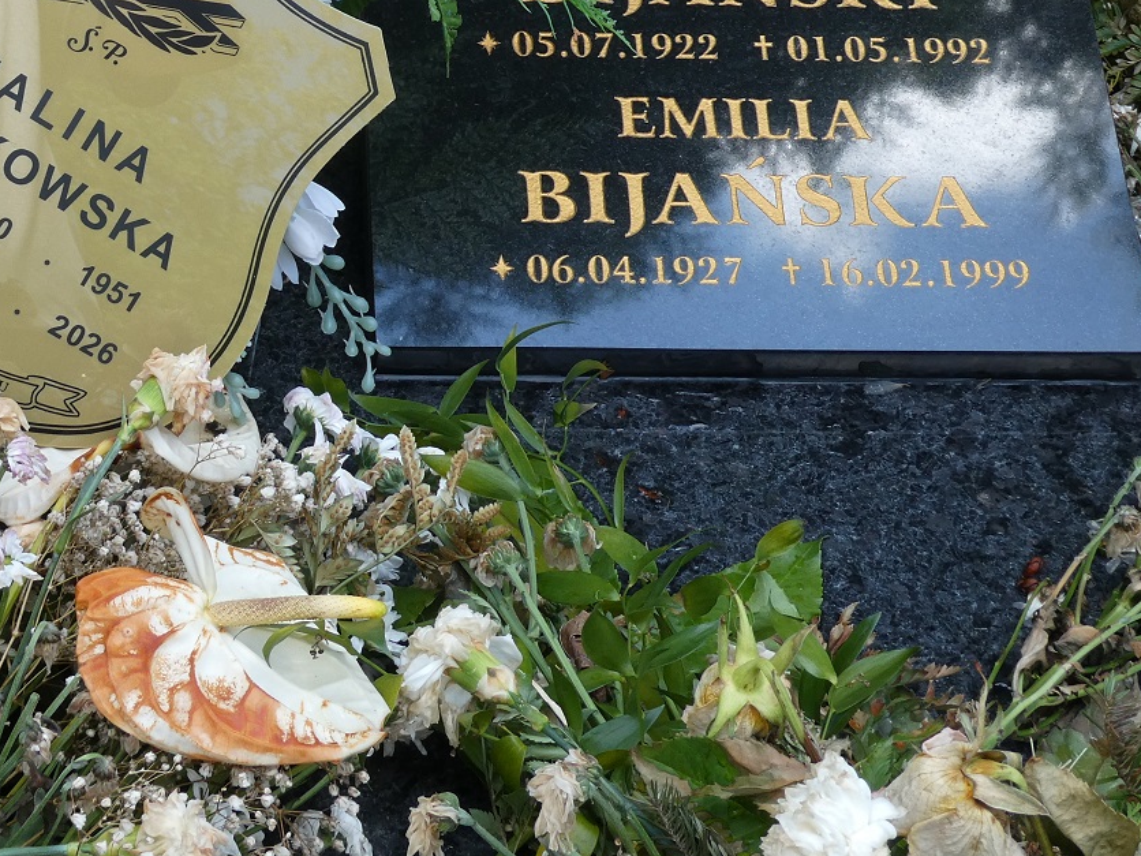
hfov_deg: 21.6
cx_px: 323
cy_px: 51
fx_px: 2967
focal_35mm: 90
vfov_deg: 16.2
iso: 80
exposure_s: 1/100
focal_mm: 8.4
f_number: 4
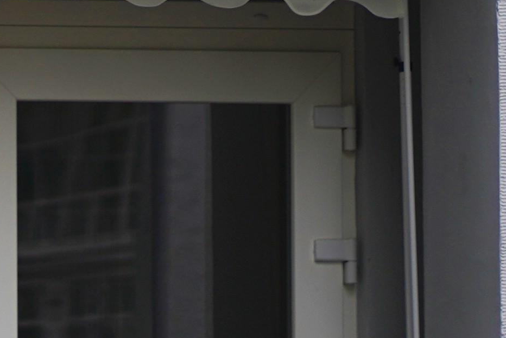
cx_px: 110
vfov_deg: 2.5
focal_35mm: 547
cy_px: -59
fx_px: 7690
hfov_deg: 3.8
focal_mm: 85
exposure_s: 1/3200
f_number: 1.8
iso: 100
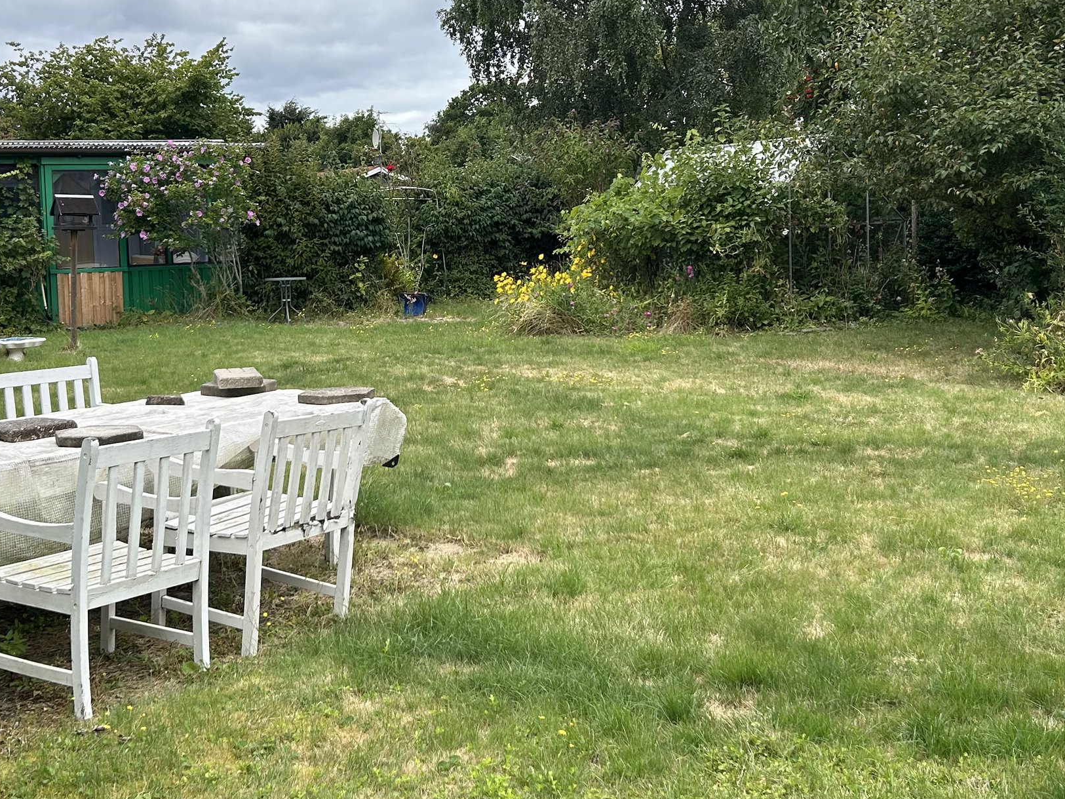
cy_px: 322
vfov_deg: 30.2
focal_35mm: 48
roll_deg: +2.8
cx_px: 450
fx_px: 1477
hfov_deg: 39.6
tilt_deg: -2.7
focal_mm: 5.7
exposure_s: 1/1326
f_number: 1.5
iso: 50
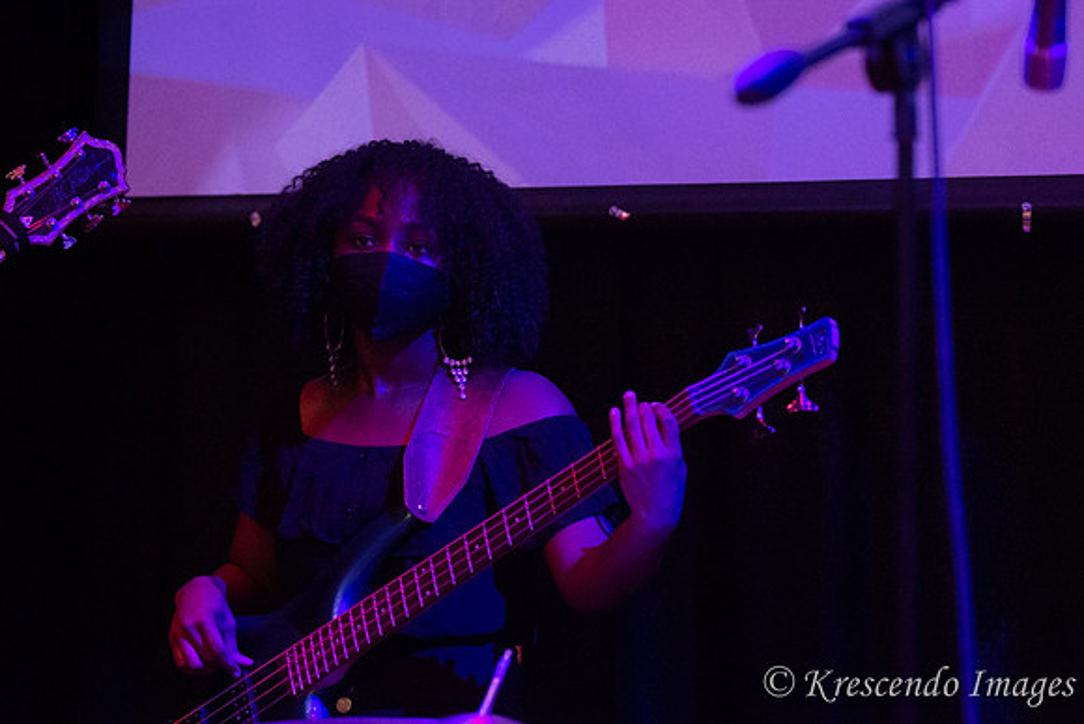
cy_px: 337
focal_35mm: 133
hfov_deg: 15.4
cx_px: 562
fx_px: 3997
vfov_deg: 10.3
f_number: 2.8
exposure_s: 1/200
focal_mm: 82
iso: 3200
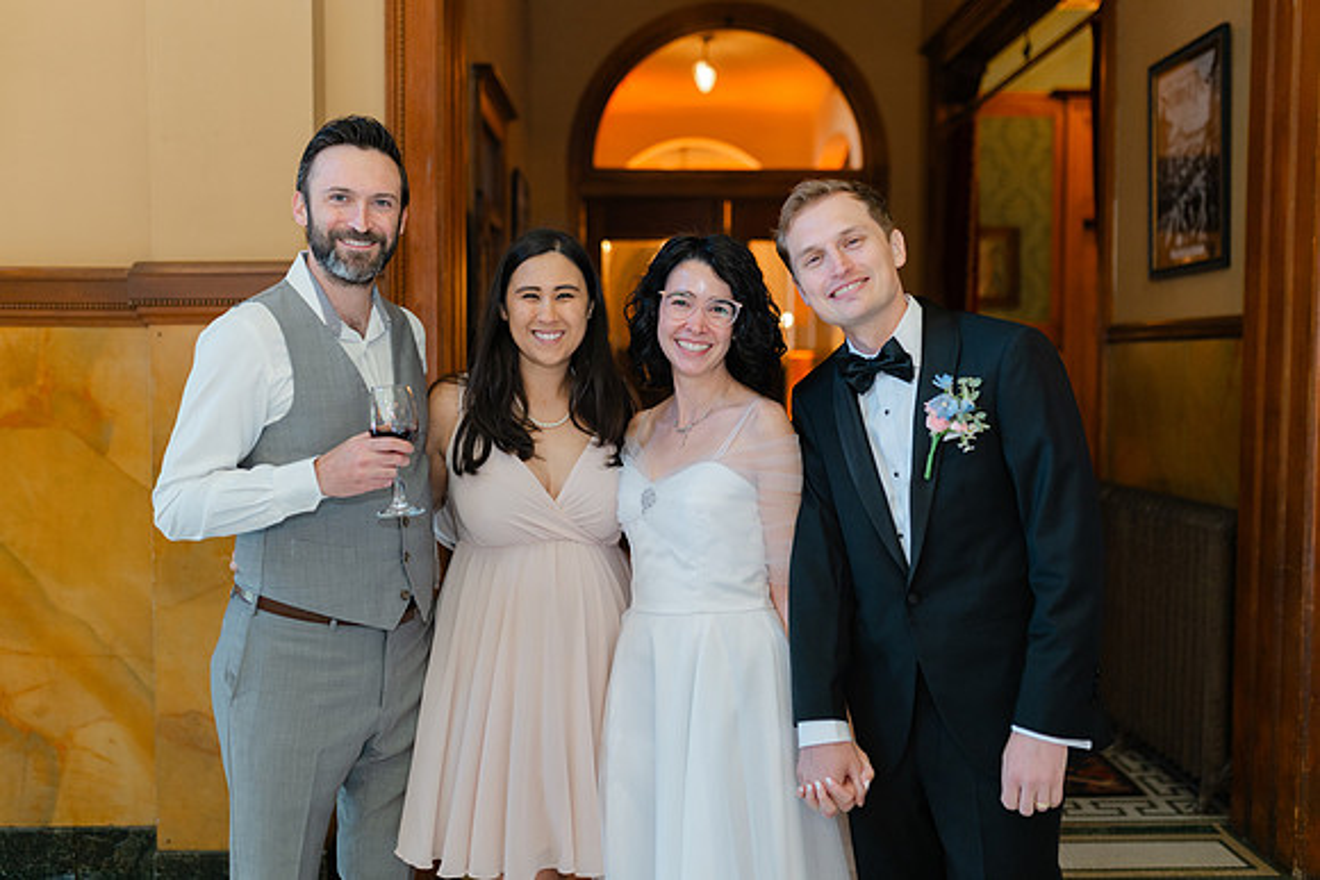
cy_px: 440
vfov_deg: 37.3
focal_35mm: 36
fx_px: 1304
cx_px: 660
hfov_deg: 53.7
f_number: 2
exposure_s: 1/100
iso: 250
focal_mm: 35
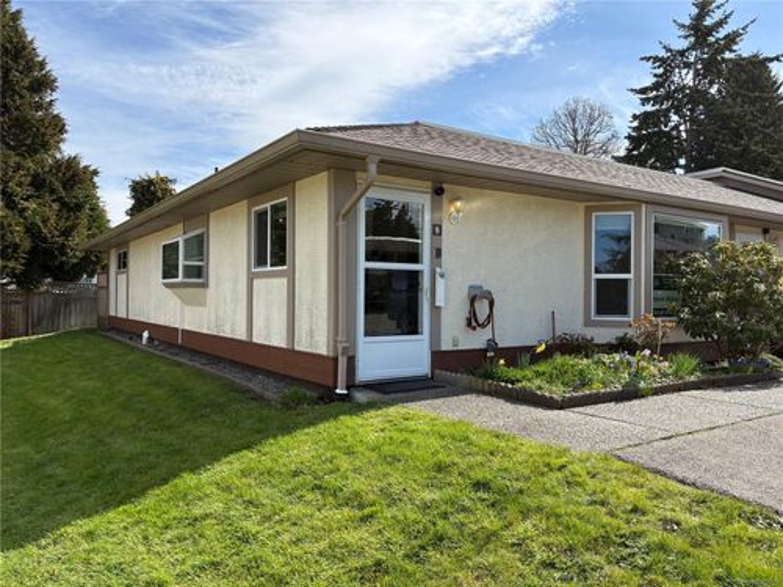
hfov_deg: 67.3
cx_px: 392
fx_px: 588
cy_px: 294
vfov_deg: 53.1
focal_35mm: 26
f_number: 1.6
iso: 50
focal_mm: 5.96
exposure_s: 1/2865
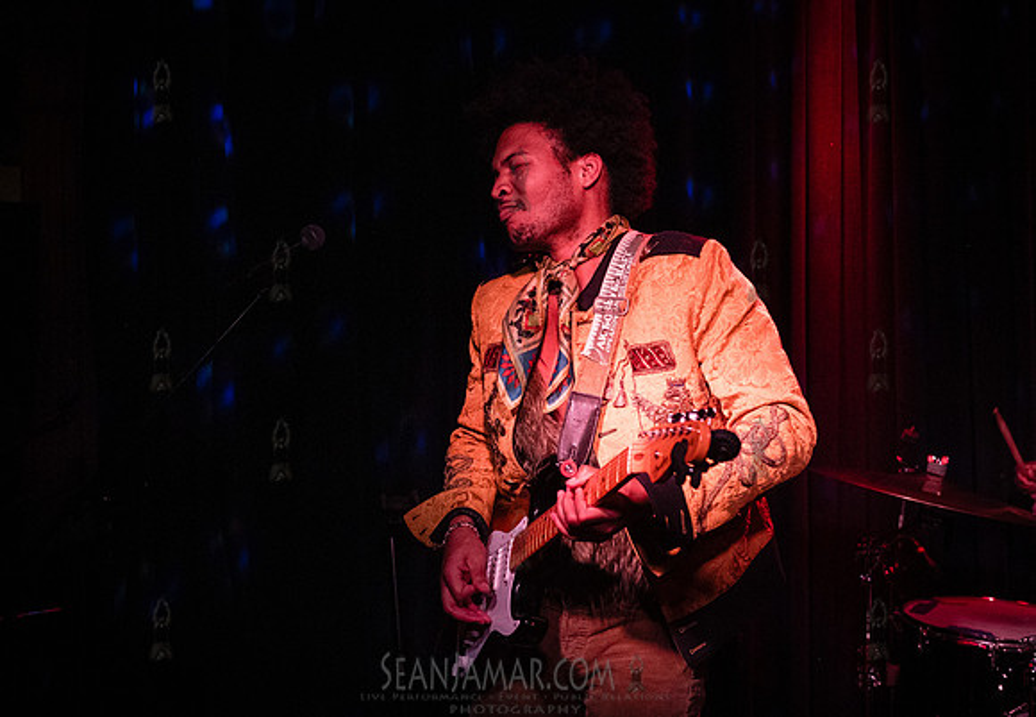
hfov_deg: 41.2
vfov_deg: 29.1
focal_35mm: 47
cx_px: 543
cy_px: 330
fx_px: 1379
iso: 12800
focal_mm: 38
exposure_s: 1/400
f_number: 4
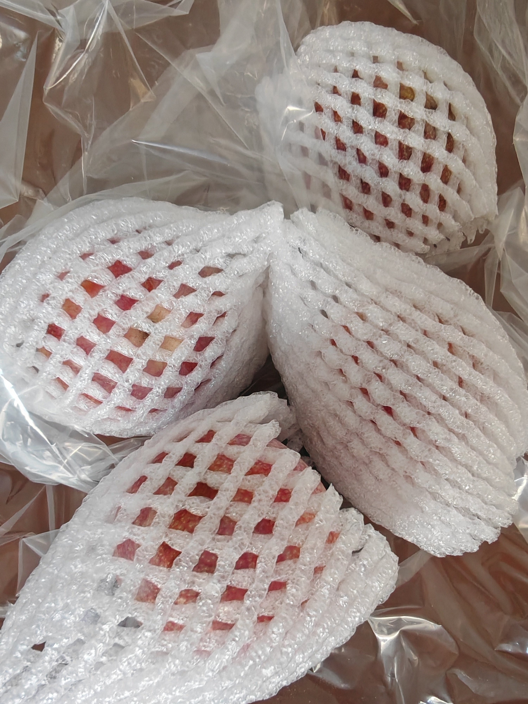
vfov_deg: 67.3
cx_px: 264
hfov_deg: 53.1
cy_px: 352
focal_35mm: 26
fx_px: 529
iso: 250
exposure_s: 1/50
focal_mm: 1.96
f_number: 2.2
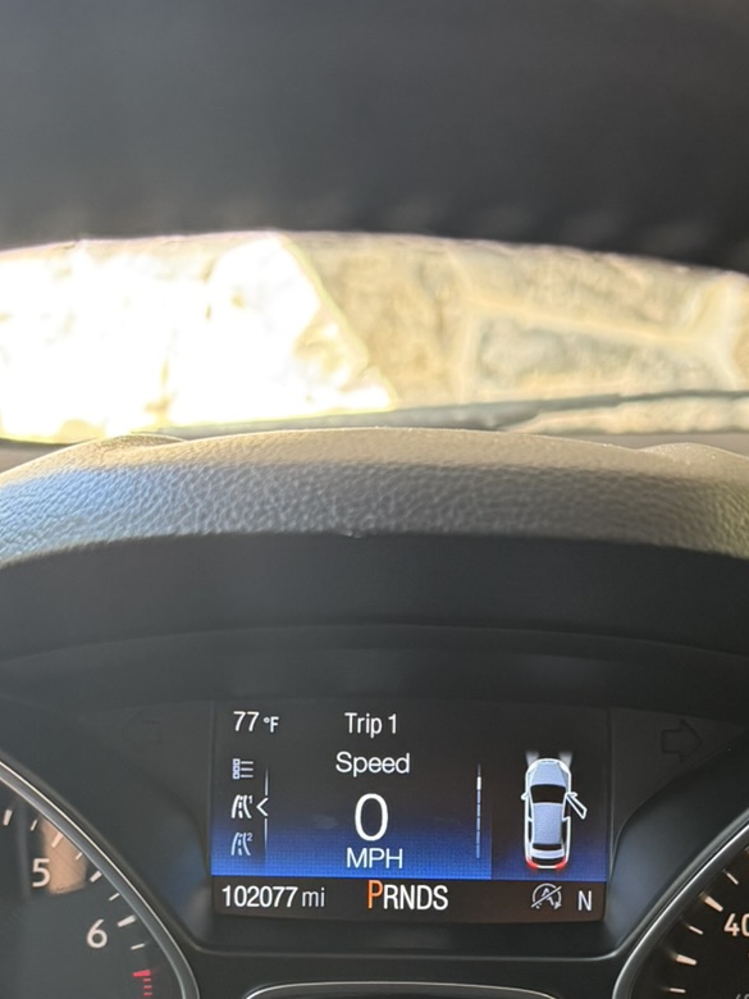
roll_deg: -1.9
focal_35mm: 63
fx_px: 1818
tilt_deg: -17.1
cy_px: 863
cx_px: 419
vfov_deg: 29.7
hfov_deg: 23.3
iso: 320
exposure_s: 1/60
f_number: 1.78
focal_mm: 6.76
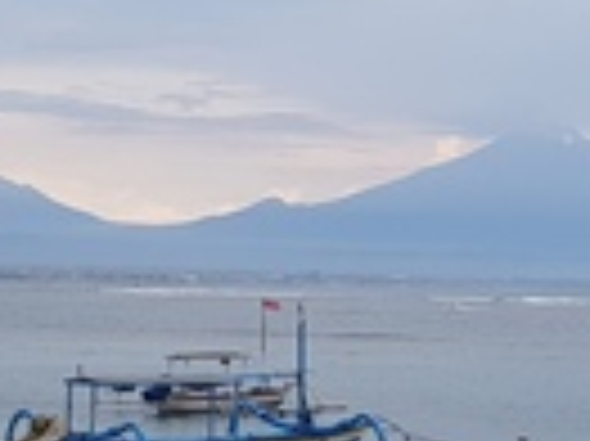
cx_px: 336
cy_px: 225
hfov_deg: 24.4
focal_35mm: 80
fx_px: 1362
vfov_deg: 18.4
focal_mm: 4.2
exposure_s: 1/396
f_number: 1.7
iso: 40
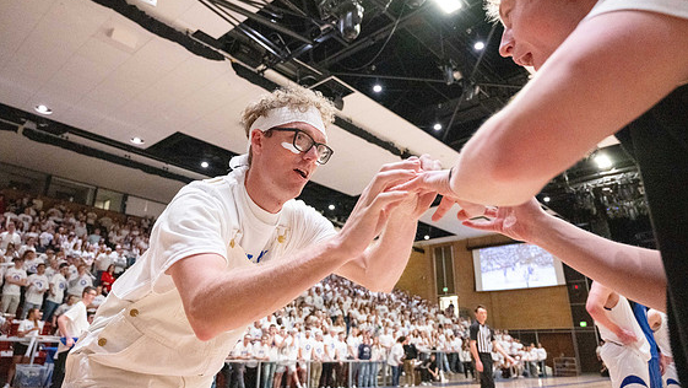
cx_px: 335
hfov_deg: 71.9
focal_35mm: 26
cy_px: 161
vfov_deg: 44.3
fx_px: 474
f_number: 4
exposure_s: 1/500
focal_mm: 24
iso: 10000
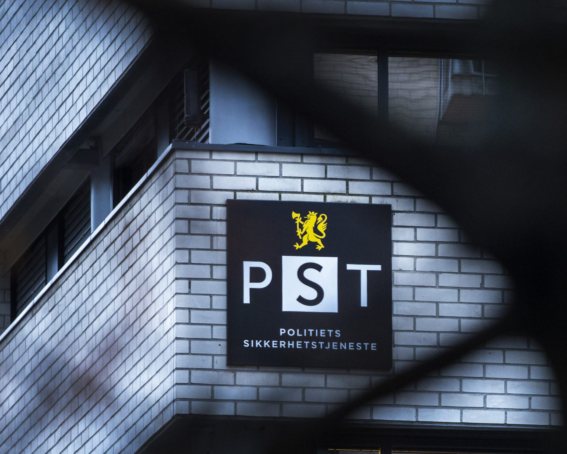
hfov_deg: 4.0
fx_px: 8205
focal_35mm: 489
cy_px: 260
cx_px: 439
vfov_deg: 3.2
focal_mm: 200
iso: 640
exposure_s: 1/100
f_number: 2.8
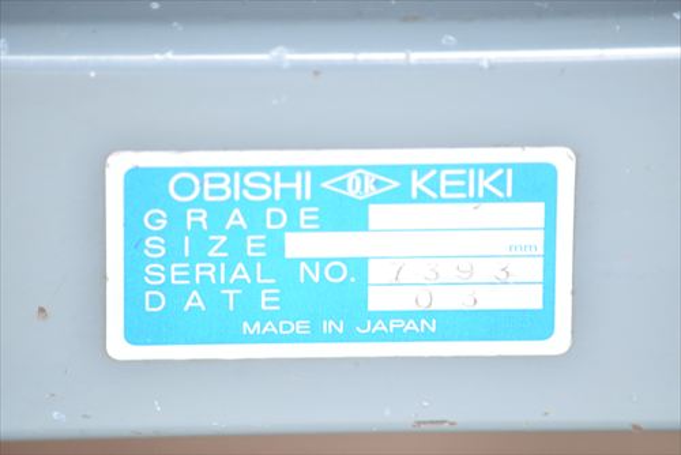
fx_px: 8517
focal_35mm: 450
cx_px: 340
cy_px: 228
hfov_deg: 4.6
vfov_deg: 3.1
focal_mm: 300
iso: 1250
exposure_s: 1/40
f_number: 6.3
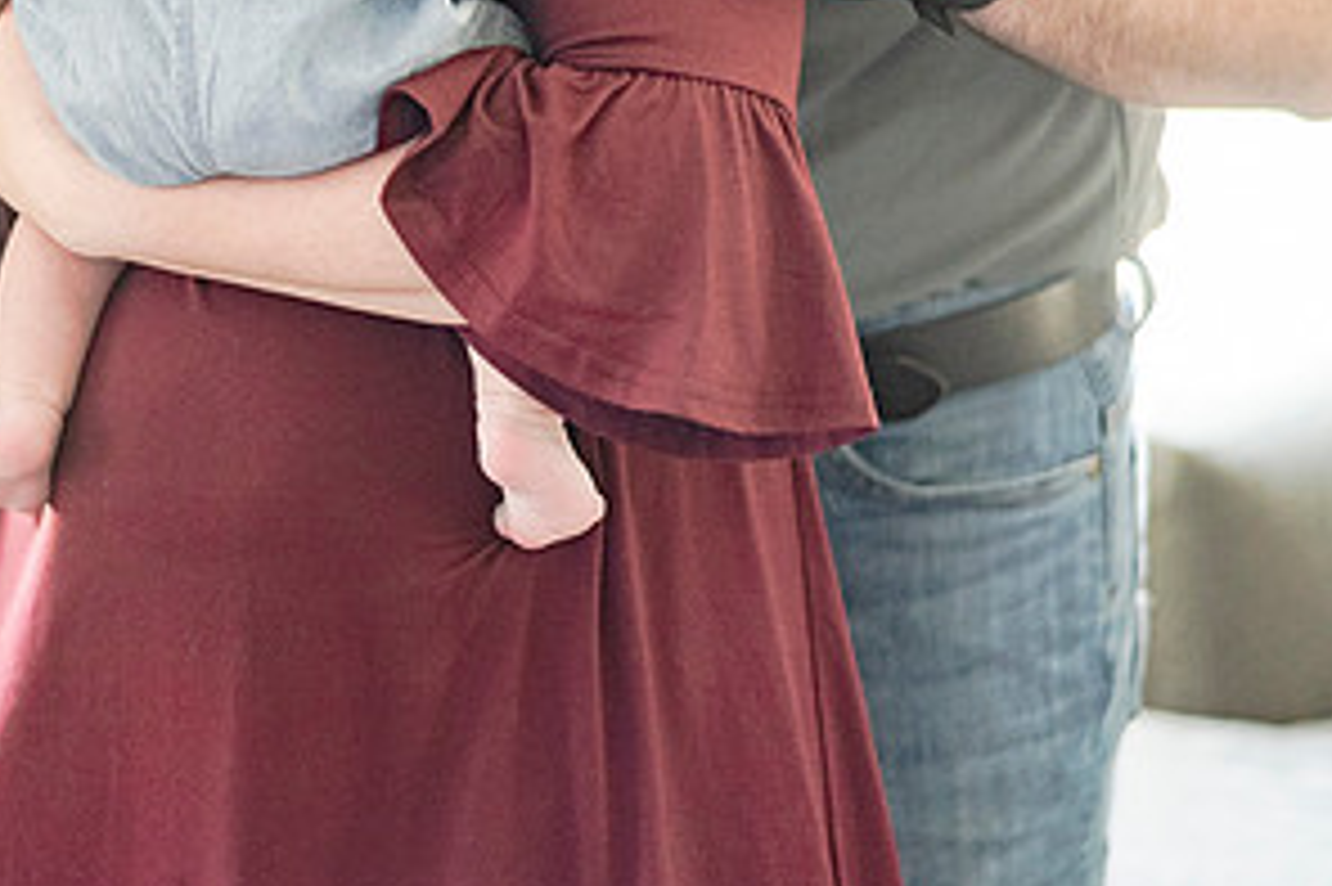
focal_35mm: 98
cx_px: 513
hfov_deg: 20.8
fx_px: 3624
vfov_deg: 13.9
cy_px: 200
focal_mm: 50
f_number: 1.8
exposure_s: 1/320
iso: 800
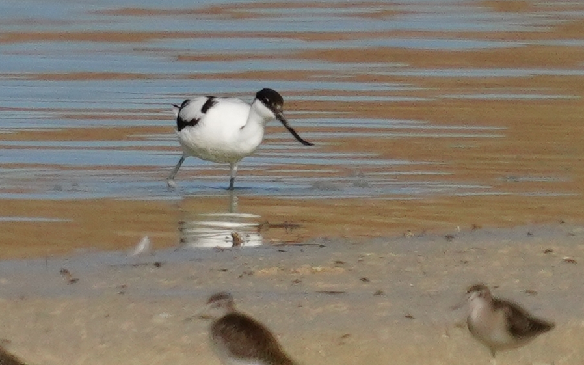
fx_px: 9755
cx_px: 292
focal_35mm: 613
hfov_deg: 3.4
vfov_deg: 2.1
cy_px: 183
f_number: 7.1
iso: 400
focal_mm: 600
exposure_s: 1/3200
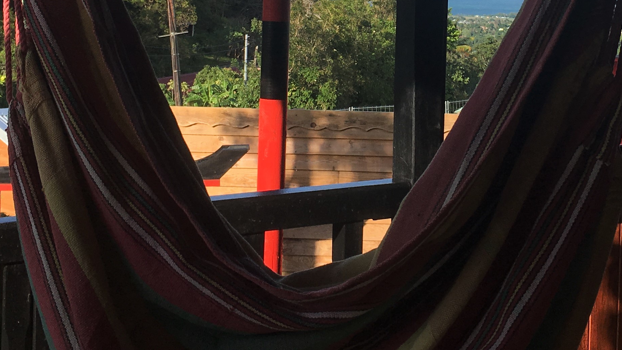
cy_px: -18
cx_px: 428
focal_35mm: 69
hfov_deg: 30.3
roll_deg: -1.5
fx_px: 1138
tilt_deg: -1.4
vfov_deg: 17.0
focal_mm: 4.15
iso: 25
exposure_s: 1/1183
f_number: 2.2
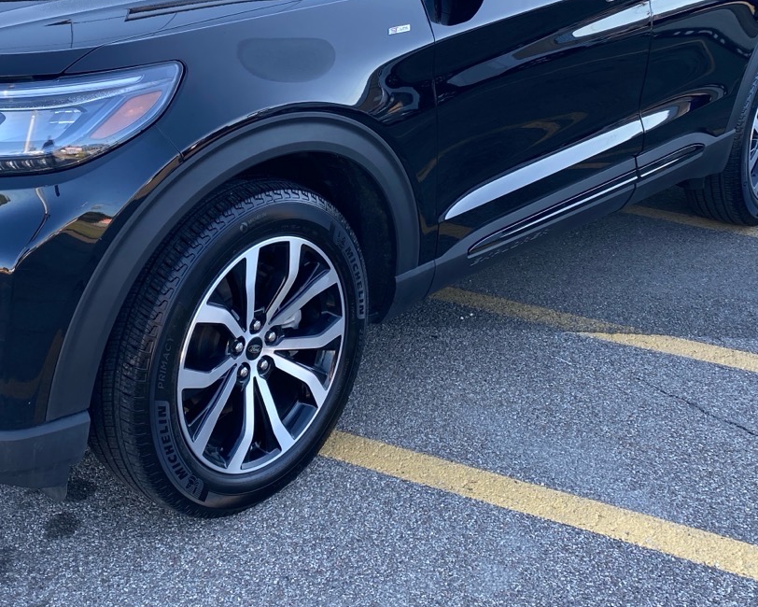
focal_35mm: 50
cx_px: 254
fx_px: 1122
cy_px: 132
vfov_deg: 29.6
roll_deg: -1.2
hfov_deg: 36.9
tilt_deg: -14.0
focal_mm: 4.25
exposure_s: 1/251
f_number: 1.8
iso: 32
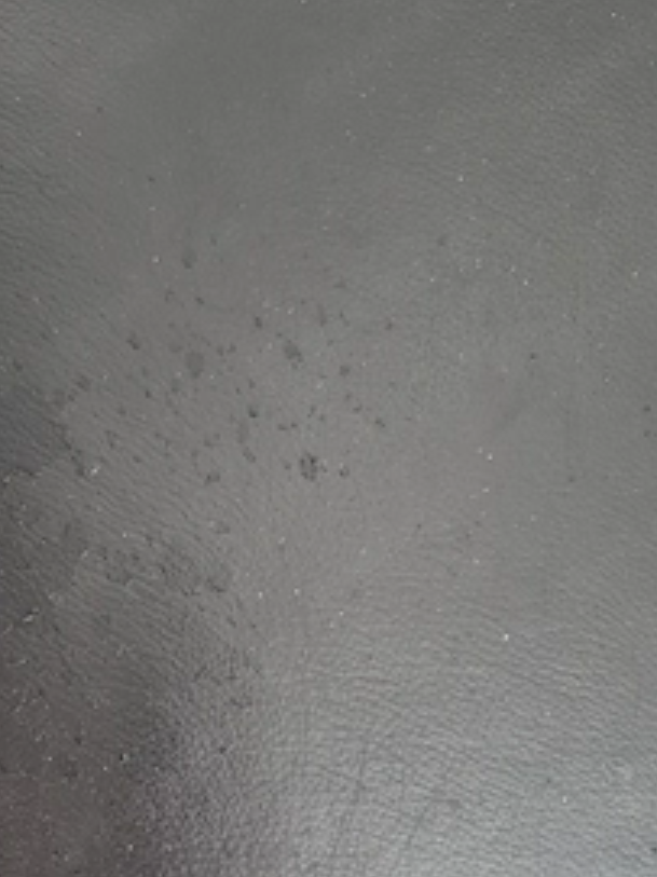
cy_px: 573
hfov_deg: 41.2
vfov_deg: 53.1
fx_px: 861
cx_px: 217
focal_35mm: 34
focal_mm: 5.4
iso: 500
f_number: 1.8
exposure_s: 1/100
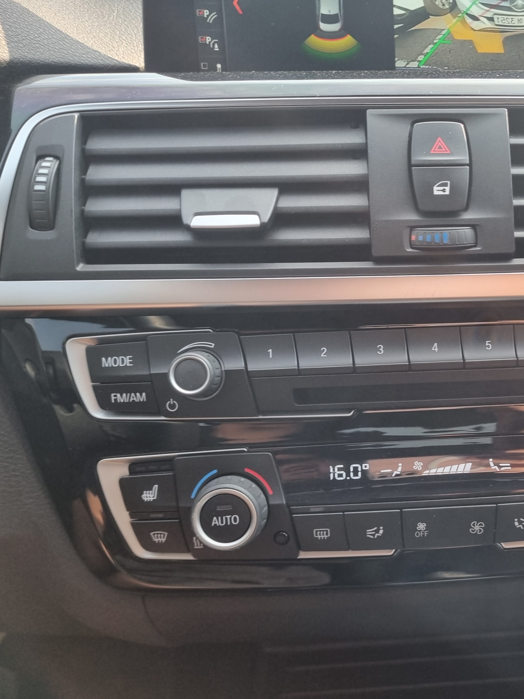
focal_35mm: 35
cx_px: 451
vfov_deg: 52.6
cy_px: 353
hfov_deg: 38.4
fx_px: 706
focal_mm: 5.4
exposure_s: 1/100
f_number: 1.8
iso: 100
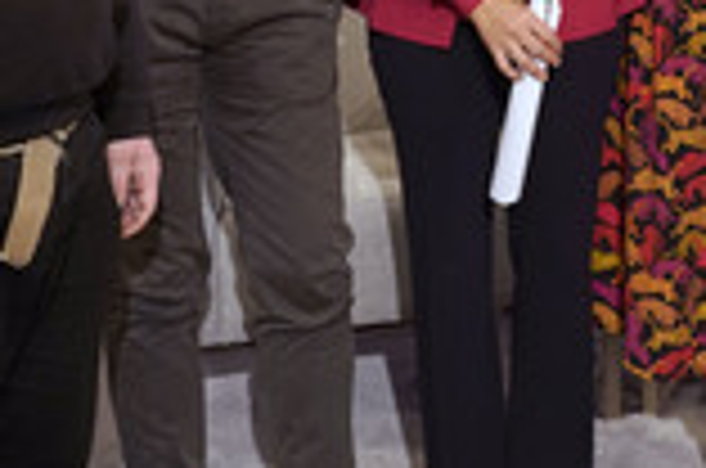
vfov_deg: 13.7
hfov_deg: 21.1
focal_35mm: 95
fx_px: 1859
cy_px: -166
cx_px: 618
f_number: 5.6
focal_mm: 33
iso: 1600
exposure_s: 1/160
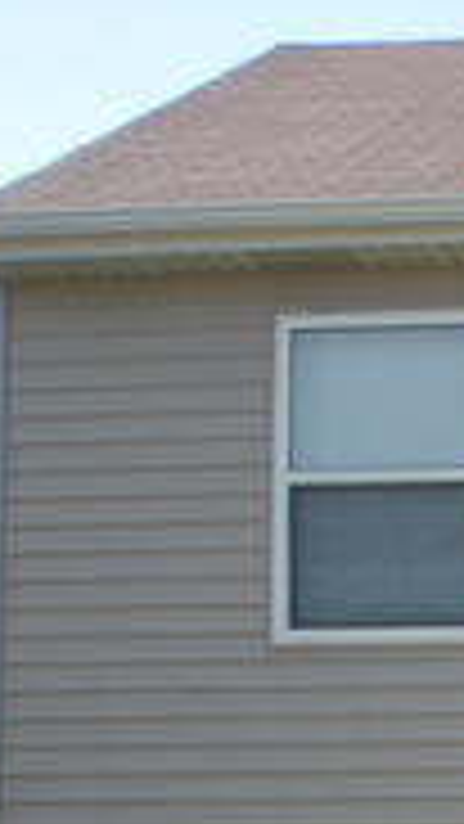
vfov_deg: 14.3
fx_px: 3170
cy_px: 1027
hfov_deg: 7.8
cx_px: 1104
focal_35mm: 145
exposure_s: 1/155
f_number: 4.6
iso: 64
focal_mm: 6.3
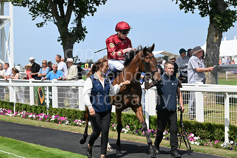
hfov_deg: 20.0
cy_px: 79
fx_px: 672
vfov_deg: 13.4
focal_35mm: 102
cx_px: 118
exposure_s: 1/3200
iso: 400
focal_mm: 102
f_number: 5.6
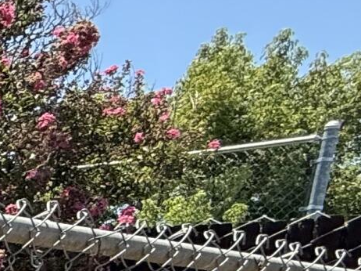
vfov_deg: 14.4
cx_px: -631
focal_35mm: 91
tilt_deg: -9.1
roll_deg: -3.5
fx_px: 949
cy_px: 477
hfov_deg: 12.7
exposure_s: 1/914
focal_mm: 2.22
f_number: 2.2
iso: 64
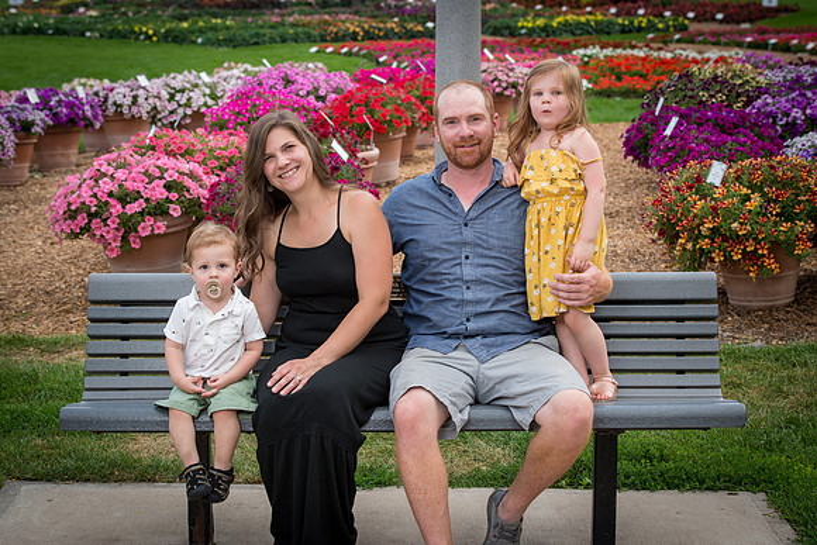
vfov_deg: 17.5
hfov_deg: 25.9
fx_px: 1774
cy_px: 244
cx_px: 382
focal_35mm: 78
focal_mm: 70
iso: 400
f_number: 6.3
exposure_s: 1/250
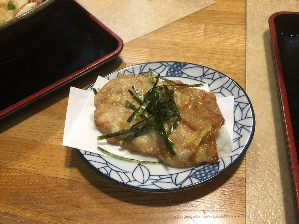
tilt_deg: -52.0
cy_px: 112
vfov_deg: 48.2
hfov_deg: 61.7
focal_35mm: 29
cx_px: 150
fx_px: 250
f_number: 2.2
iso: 40
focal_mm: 4.15
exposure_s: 1/15
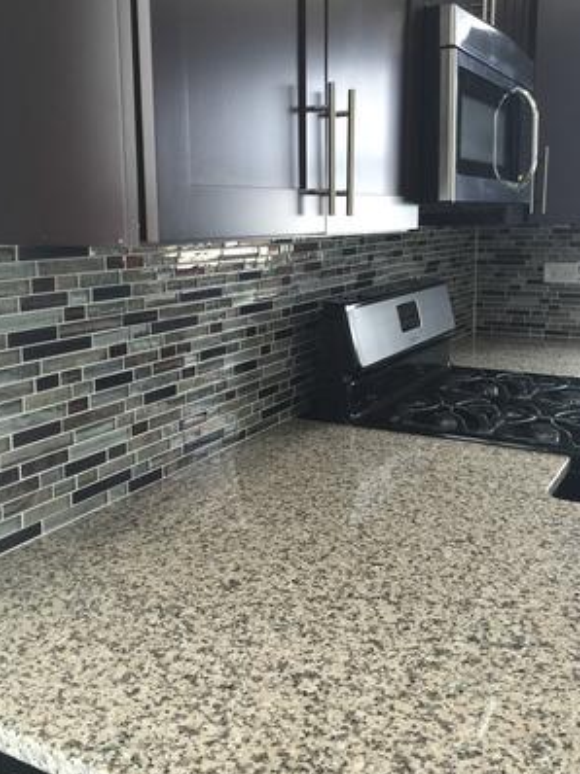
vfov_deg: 52.5
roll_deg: +0.4
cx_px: 276
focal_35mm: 35
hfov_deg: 40.6
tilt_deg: -7.9
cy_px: 338
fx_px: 783
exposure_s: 1/15
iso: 32
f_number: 2.2
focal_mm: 4.15
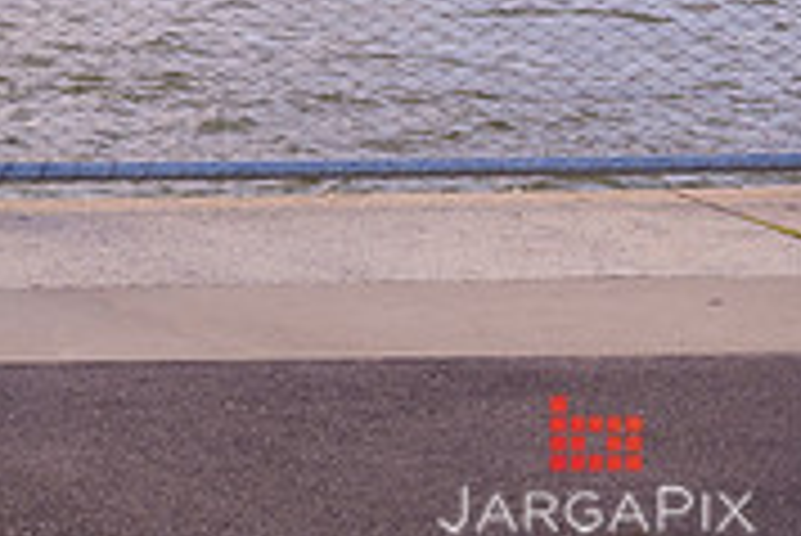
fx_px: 2472
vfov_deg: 11.9
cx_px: -436
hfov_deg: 16.6
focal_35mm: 111
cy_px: -241
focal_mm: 34
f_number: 4
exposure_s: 1/200
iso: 250
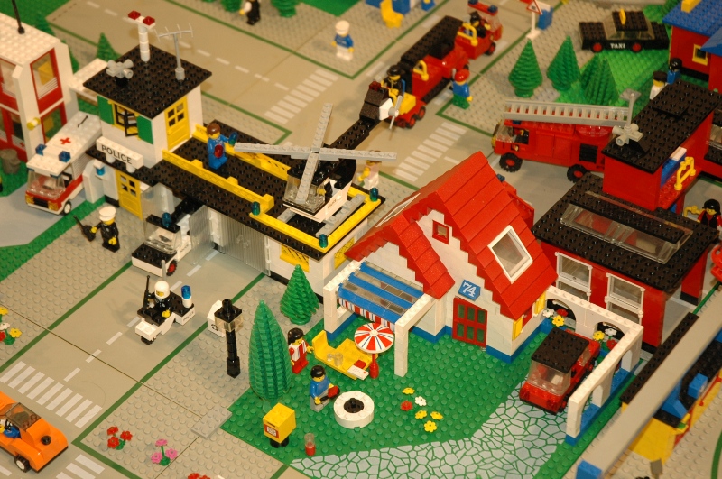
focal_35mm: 82
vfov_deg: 16.5
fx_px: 1652
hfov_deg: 24.7
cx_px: 361
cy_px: 240
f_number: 4.5
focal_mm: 55
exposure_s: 1/60
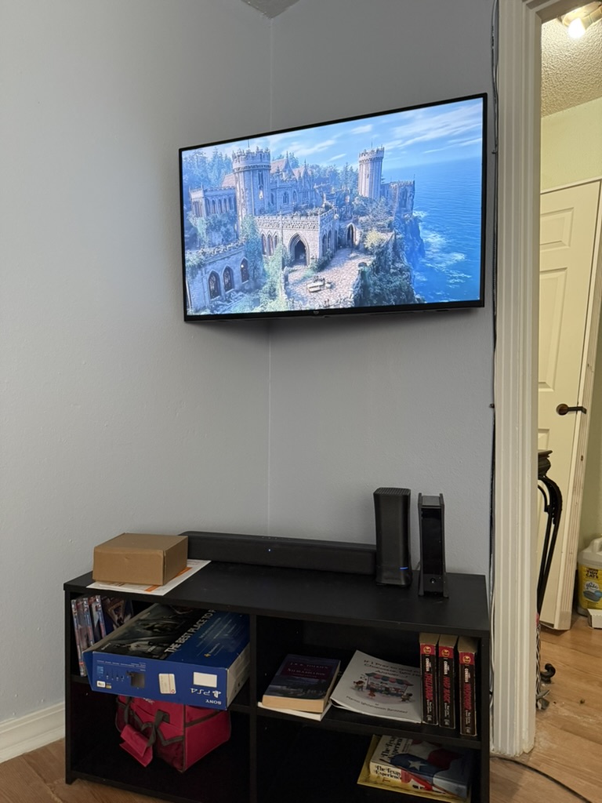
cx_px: 301
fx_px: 557
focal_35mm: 24
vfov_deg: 71.6
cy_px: 402
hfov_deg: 56.8
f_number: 1.78
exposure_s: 1/60
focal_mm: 6.76
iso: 400
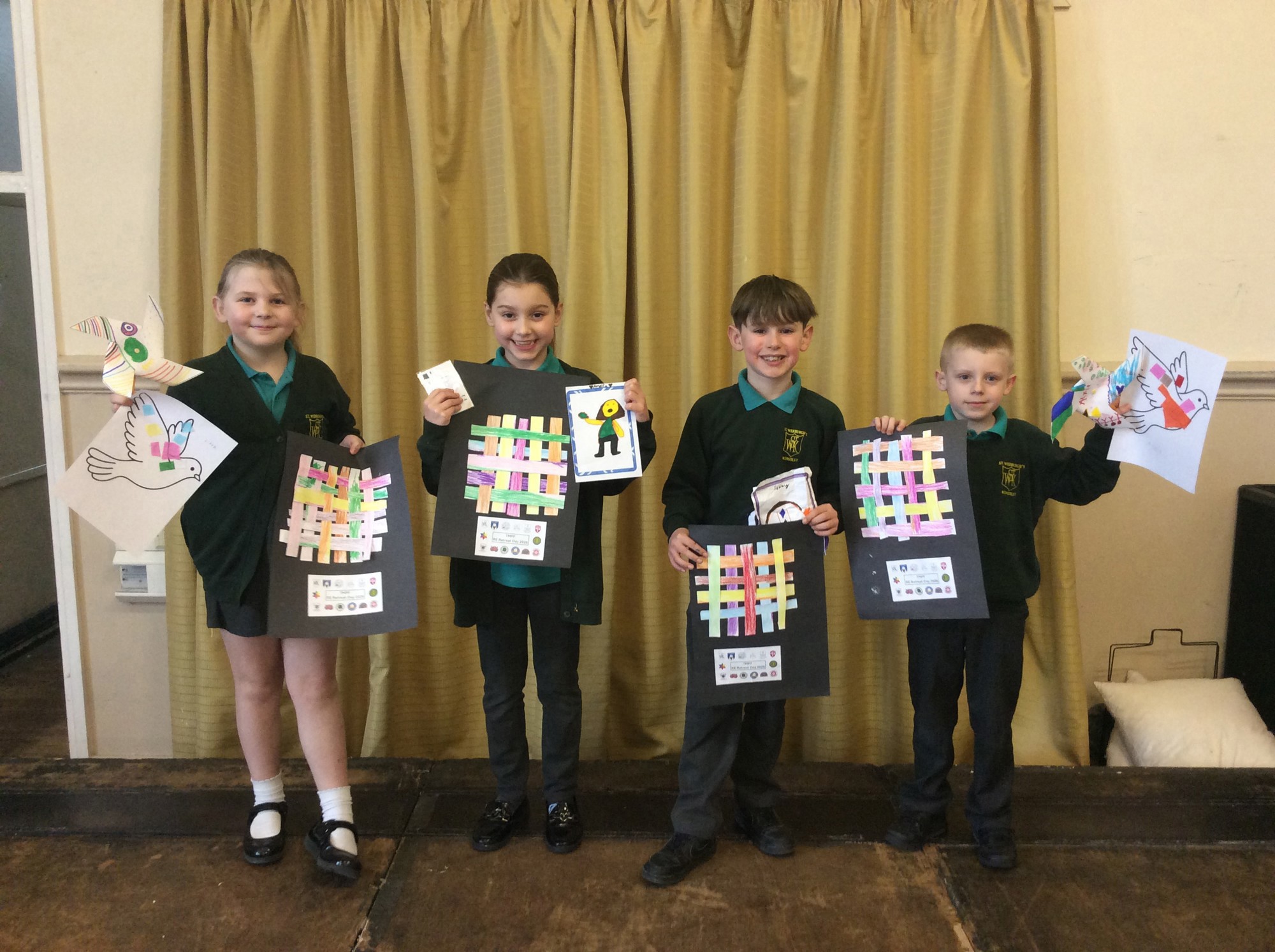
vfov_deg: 44.1
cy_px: 476
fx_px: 1177
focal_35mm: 32
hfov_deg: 56.9
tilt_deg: -10.2
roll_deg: +0.7
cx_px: 638
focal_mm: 3.3
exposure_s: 1/25
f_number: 2.4
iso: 100
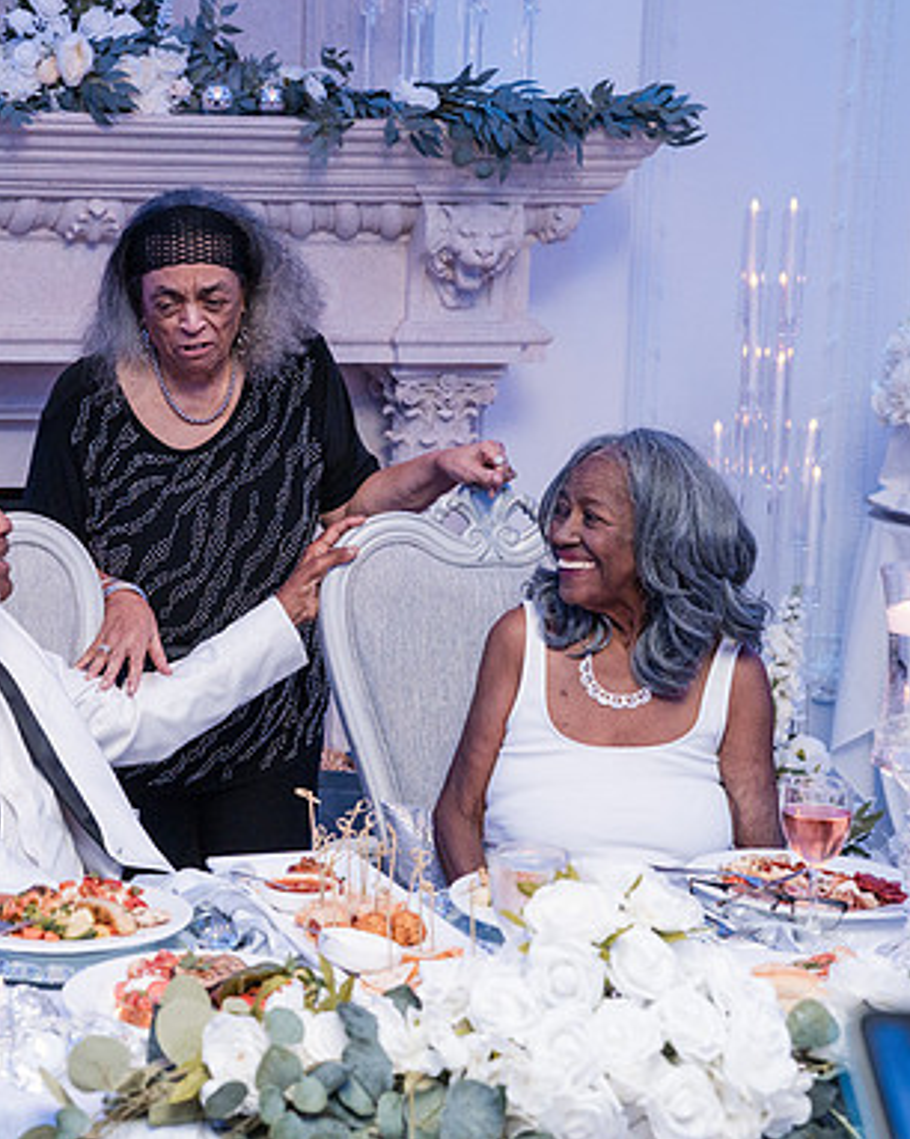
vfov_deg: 25.7
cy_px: 567
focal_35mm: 74
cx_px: 238
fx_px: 2493
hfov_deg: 20.5
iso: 4000
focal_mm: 52
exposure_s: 1/250
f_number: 5
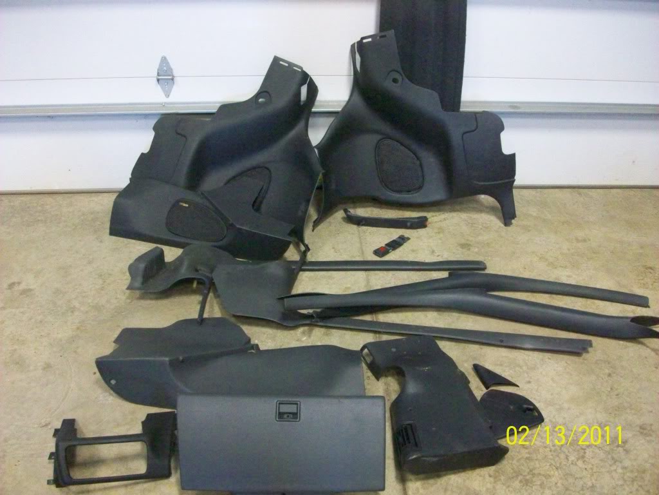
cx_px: 330
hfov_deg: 54.0
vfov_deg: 41.8
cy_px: 248
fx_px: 647
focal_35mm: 34
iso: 640
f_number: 2.8
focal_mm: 5.7
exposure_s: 1/64
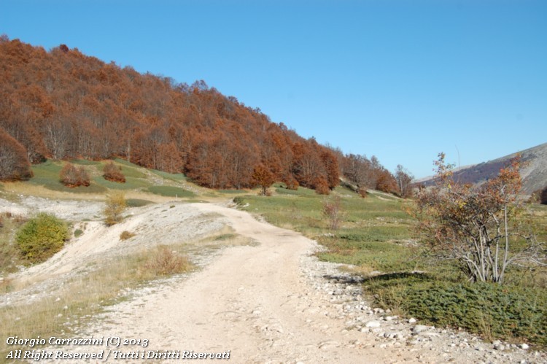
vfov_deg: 29.8
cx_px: 274
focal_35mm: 45
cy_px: 182
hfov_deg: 43.6
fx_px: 683
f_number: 8
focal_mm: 30
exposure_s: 1/500
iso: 200
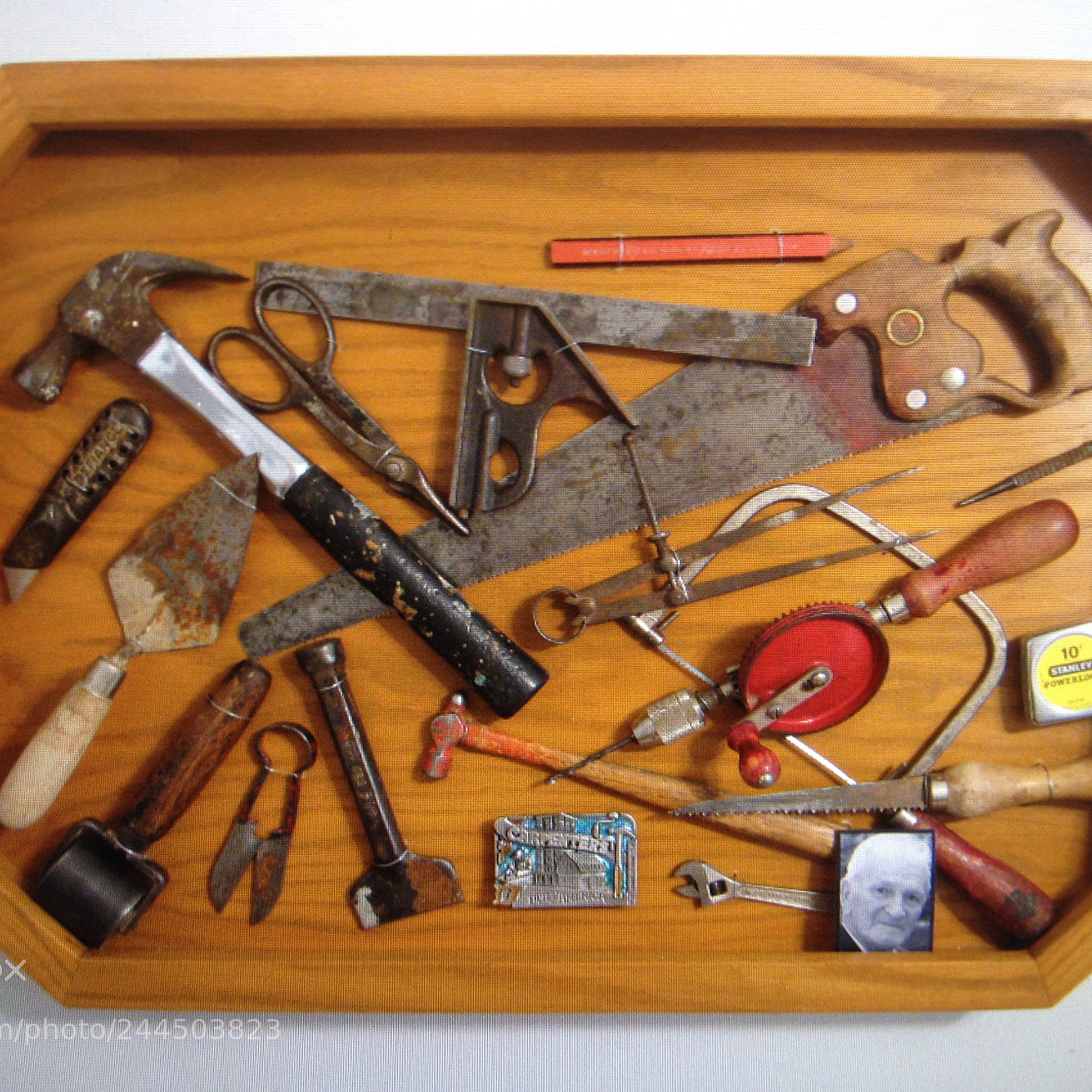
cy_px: 546
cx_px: 537
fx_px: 1499
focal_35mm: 42
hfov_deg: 40.0
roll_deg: -0.8
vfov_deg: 40.0
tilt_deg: -25.7
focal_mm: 4.28
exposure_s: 1/24
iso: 50
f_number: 2.4
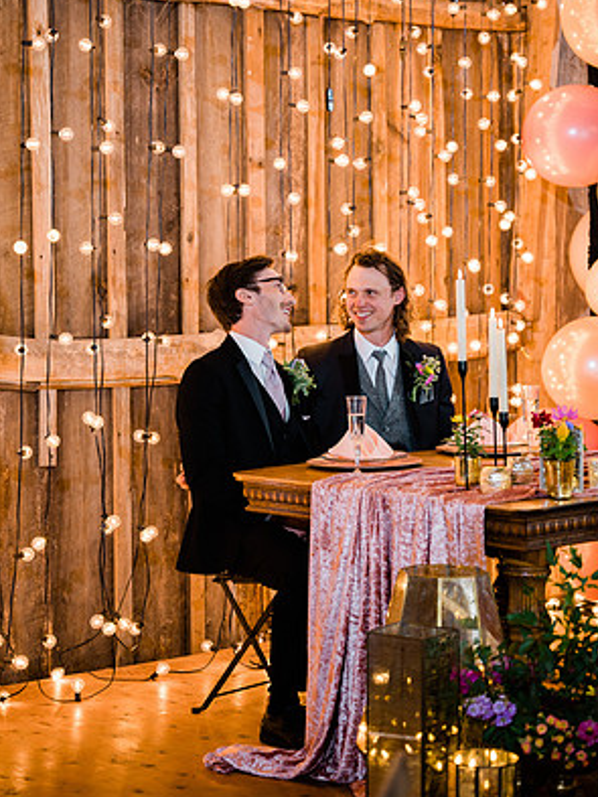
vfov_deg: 25.3
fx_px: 1773
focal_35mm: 77
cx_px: 301
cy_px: 347
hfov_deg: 19.1
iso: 800
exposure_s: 1/200
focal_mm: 70
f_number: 2.8
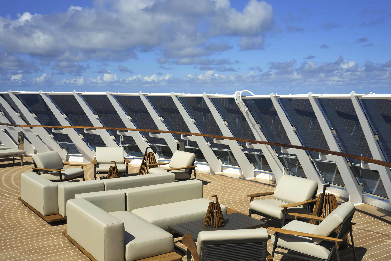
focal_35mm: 40
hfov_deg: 48.5
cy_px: 130
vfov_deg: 33.4
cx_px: 203
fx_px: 434
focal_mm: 38
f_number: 11
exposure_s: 1/250
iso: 200
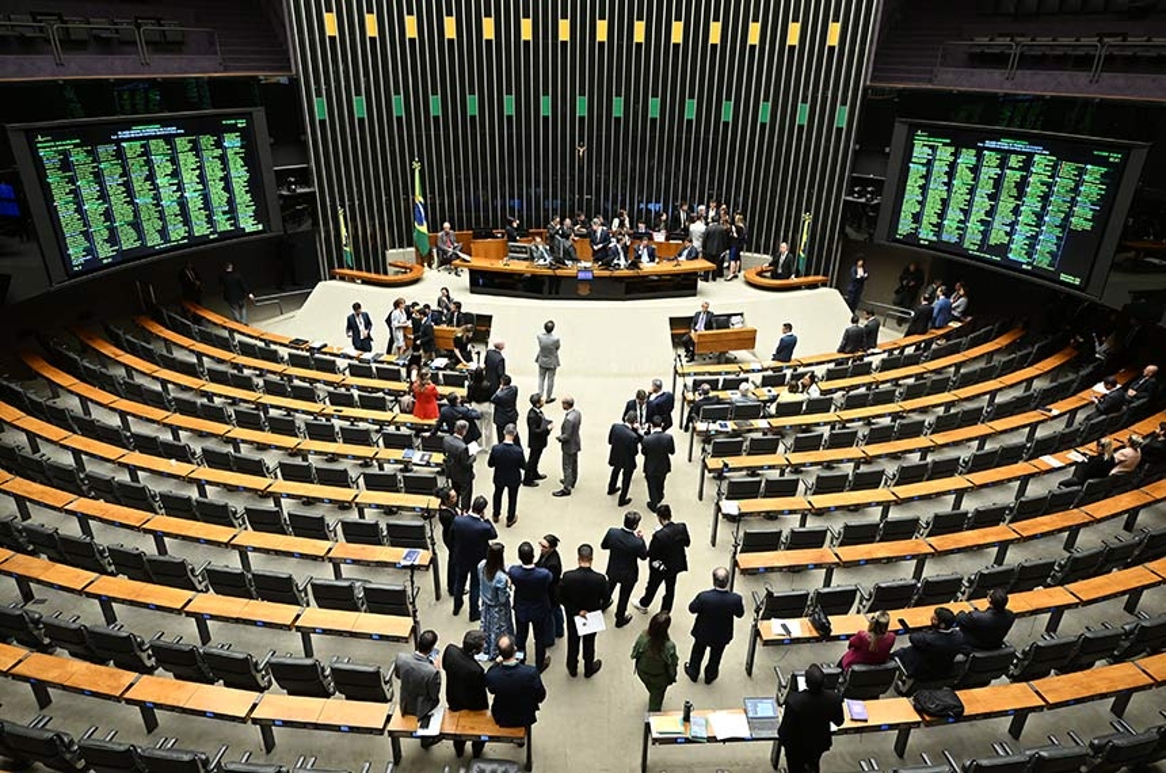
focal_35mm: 22
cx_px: 583
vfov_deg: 57.0
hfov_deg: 78.7
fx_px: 711
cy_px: 386
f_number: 4
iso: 2500
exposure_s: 1/160
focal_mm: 22
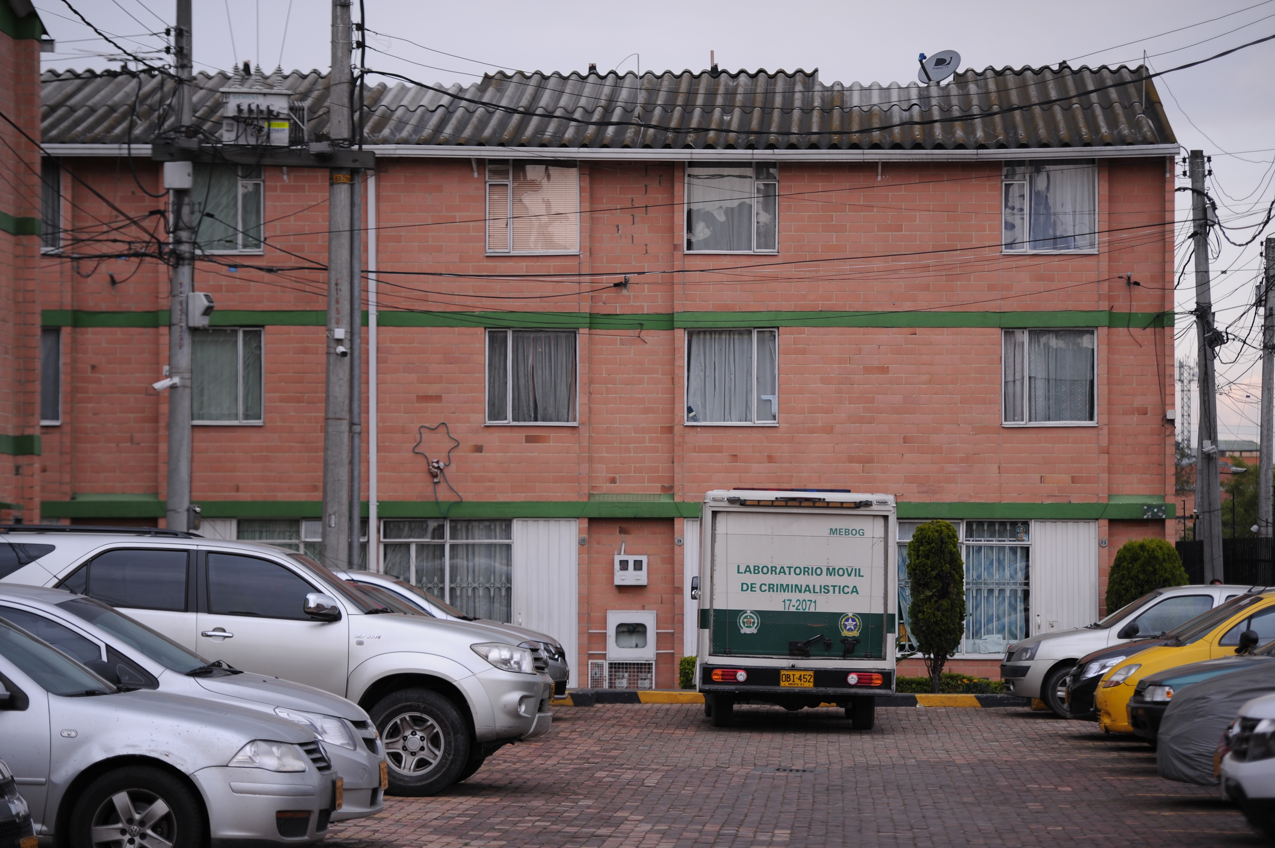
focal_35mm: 120
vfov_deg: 11.4
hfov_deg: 17.1
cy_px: 424
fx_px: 4247
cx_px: 638
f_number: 2.8
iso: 400
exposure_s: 1/1000
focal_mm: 120
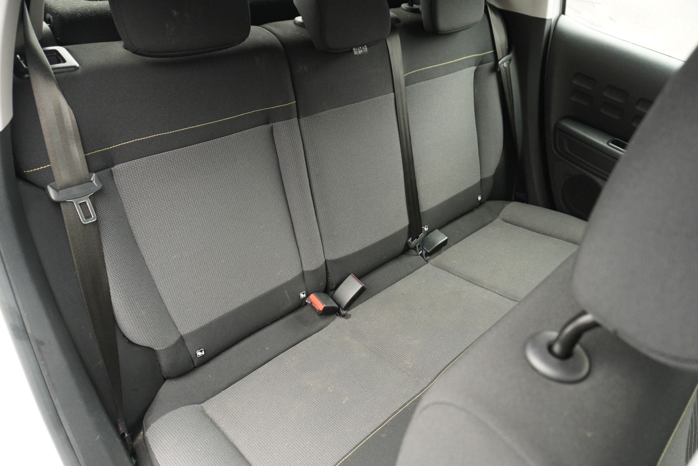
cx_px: 349
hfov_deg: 73.7
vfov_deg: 53.2
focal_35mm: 24
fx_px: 466
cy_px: 233
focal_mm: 16
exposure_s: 1/30
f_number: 3.5
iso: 1000
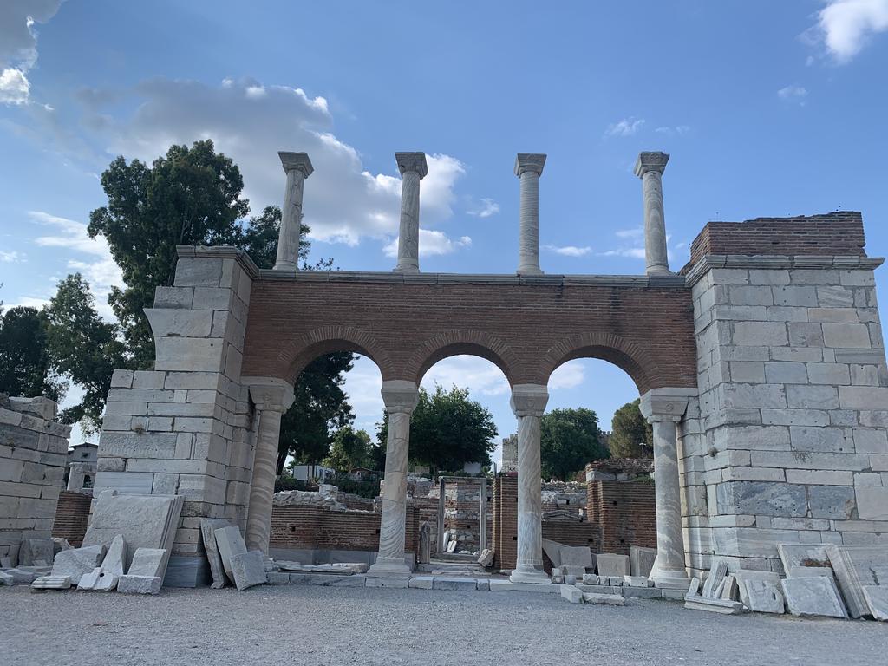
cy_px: 333
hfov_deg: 67.3
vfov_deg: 53.1
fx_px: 667
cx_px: 444
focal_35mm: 26
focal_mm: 4.25
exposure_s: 1/1634
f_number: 1.8
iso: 25
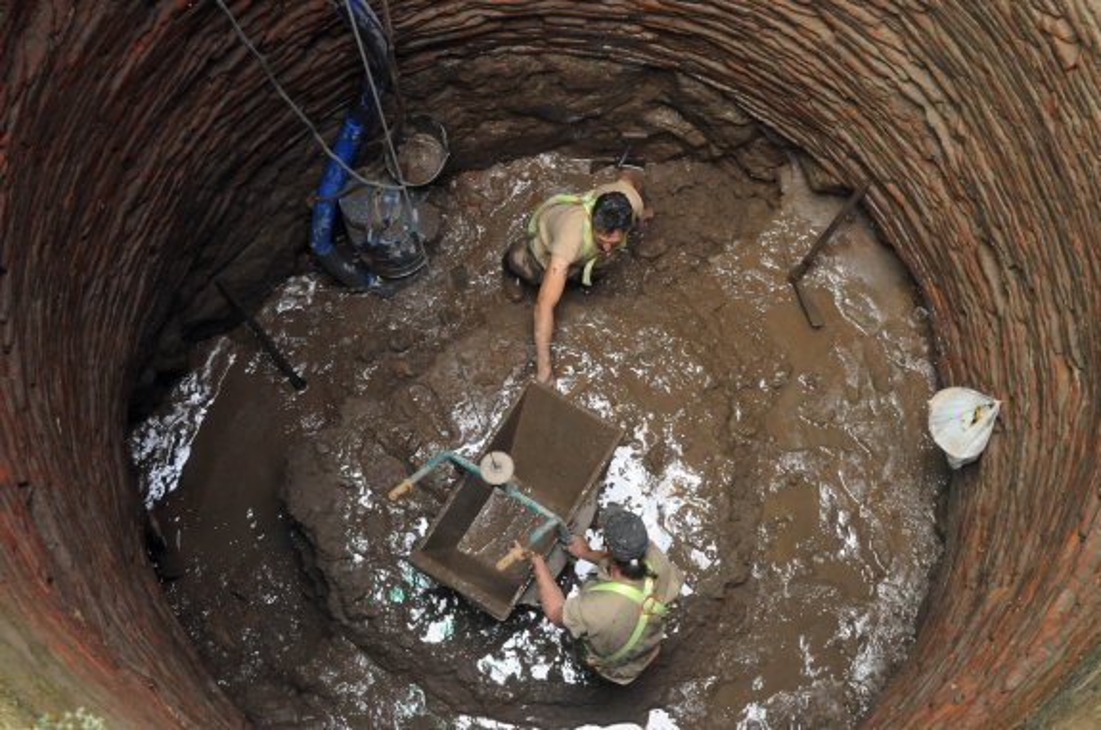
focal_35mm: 72
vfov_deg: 18.8
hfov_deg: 28.1
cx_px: 550
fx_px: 2198
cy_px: 365
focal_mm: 48
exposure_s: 1/125
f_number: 4.5
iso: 1250
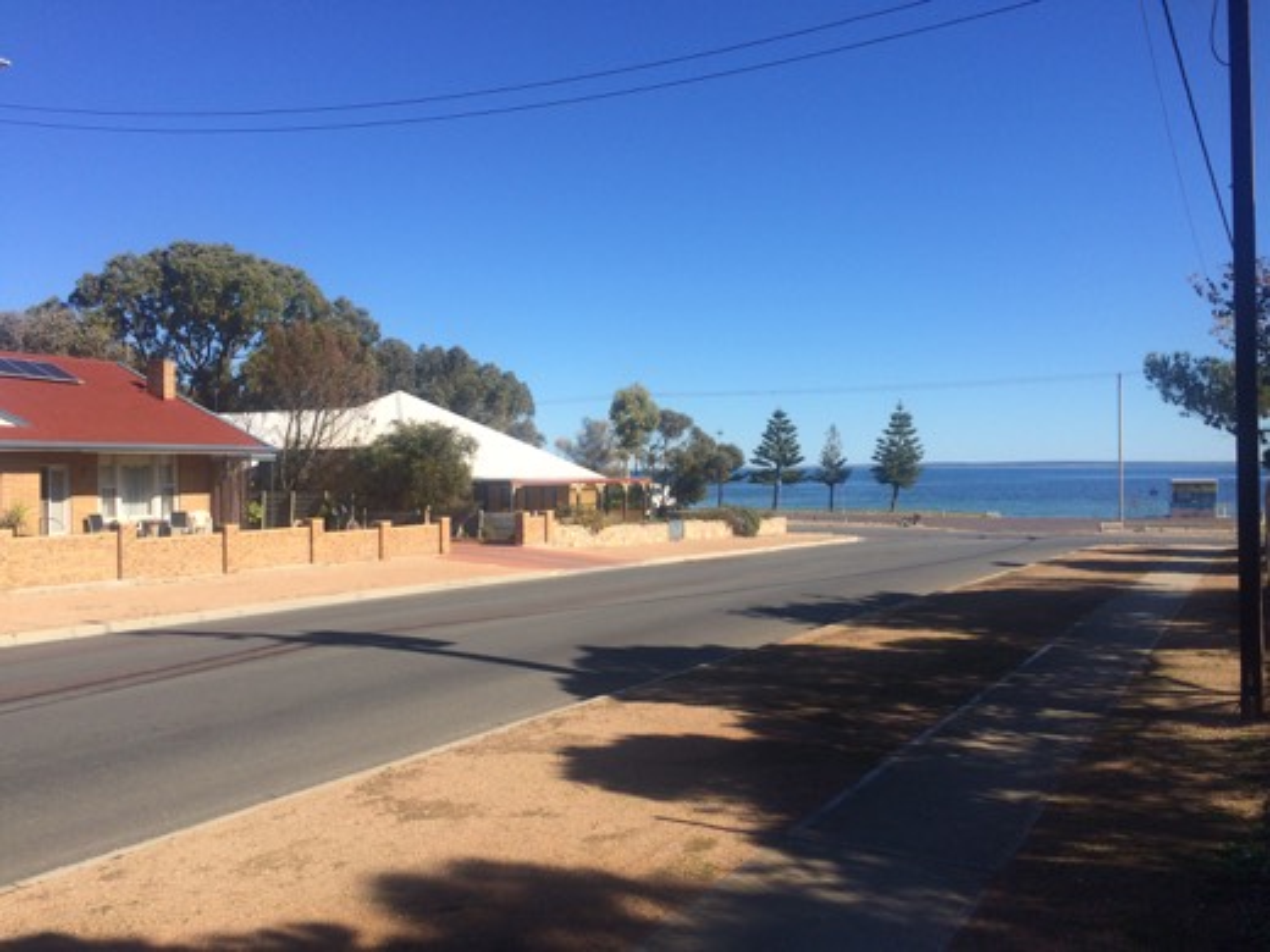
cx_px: 635
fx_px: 1064
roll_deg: +1.9
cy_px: 476
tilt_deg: +1.2
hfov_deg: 61.7
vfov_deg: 48.2
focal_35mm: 29
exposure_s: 1/2160
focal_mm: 4.15
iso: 32
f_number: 2.2
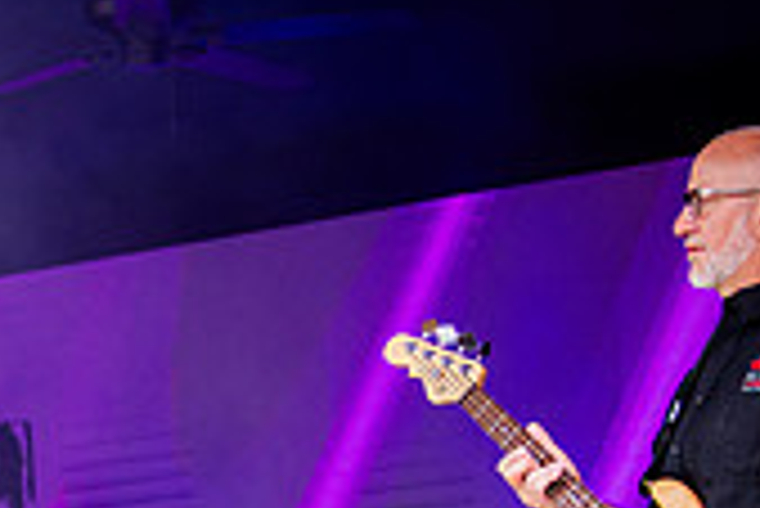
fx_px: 5071
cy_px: 769
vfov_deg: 5.7
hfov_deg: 8.4
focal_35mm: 240
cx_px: -288
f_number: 2.8
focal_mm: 70
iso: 320
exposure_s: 1/800
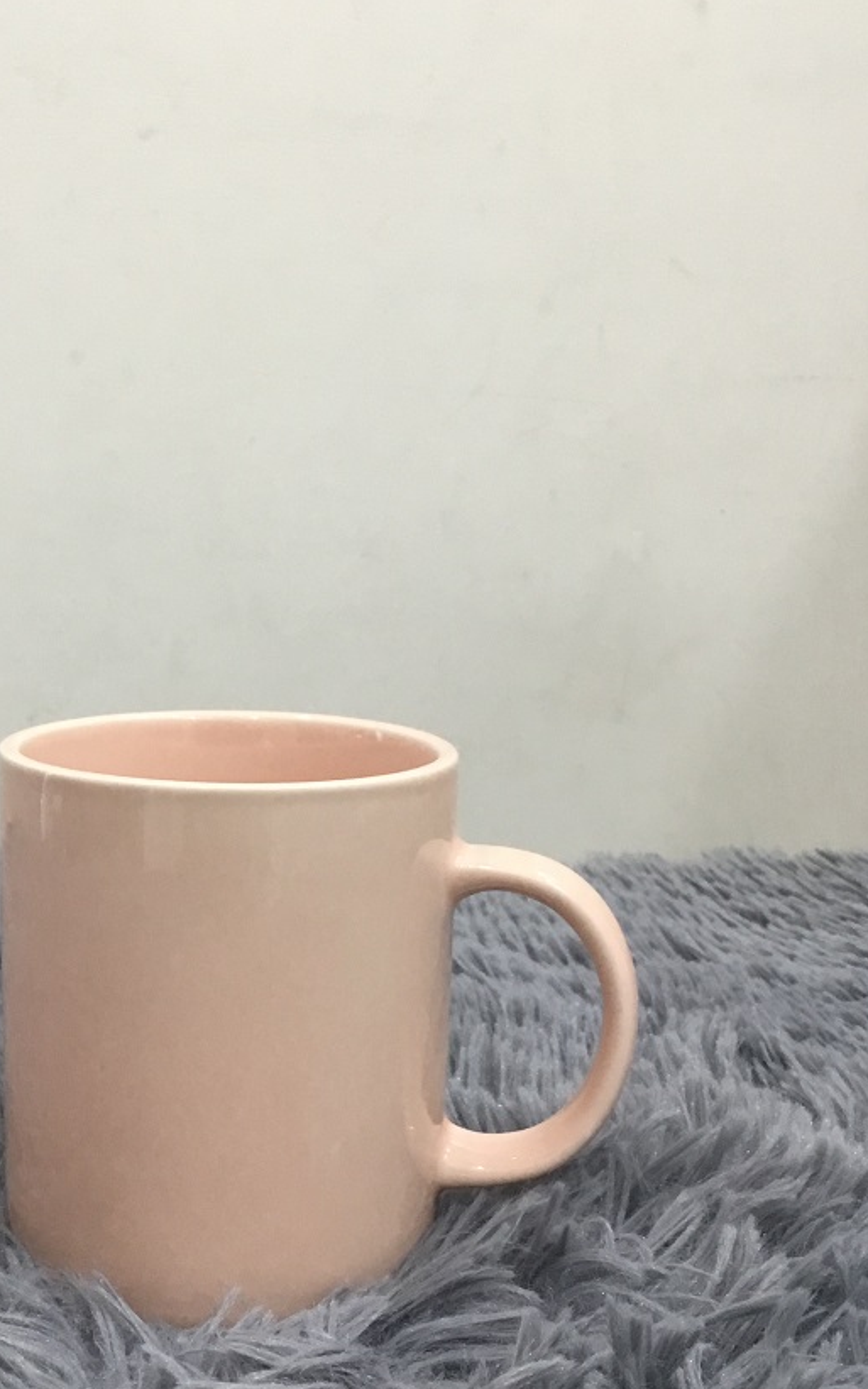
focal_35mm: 48
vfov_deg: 41.7
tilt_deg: -12.1
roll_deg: +1.1
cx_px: 257
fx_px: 1817
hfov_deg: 26.6
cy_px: 822
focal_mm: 3.3
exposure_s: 1/33
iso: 100
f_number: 2.4
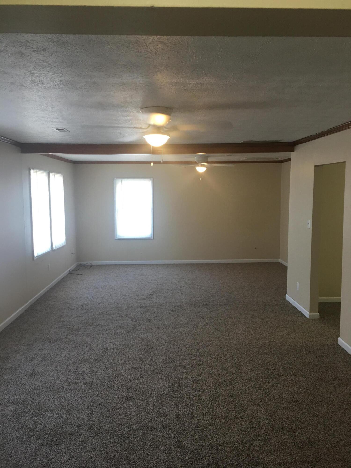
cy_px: 234
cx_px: 176
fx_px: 392
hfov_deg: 48.2
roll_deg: +0.3
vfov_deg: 61.7
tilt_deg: -5.0
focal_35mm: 29
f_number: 2.2
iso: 40
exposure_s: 1/15
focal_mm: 4.15
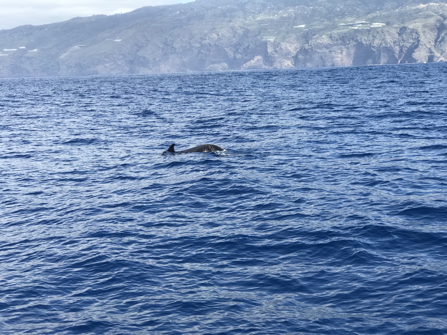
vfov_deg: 25.7
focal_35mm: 57
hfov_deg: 33.8
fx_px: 736
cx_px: 224
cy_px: 168
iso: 20
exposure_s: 1/471
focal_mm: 6.6
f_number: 2.8
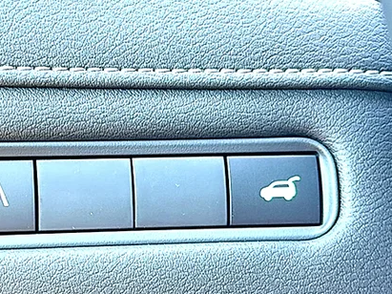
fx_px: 906
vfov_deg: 18.4
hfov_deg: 24.2
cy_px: 195
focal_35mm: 80
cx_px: 103
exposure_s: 1/44
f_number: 1.78
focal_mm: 6.86
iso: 64
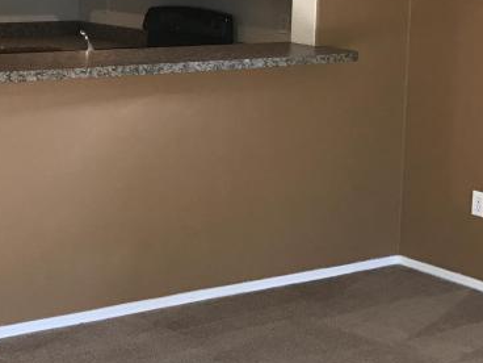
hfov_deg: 24.0
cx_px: 12
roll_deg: -1.1
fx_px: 1088
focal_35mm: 78
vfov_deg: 18.6
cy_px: 43
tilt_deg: -4.2
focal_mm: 3.99
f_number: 1.8
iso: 40
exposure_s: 1/30
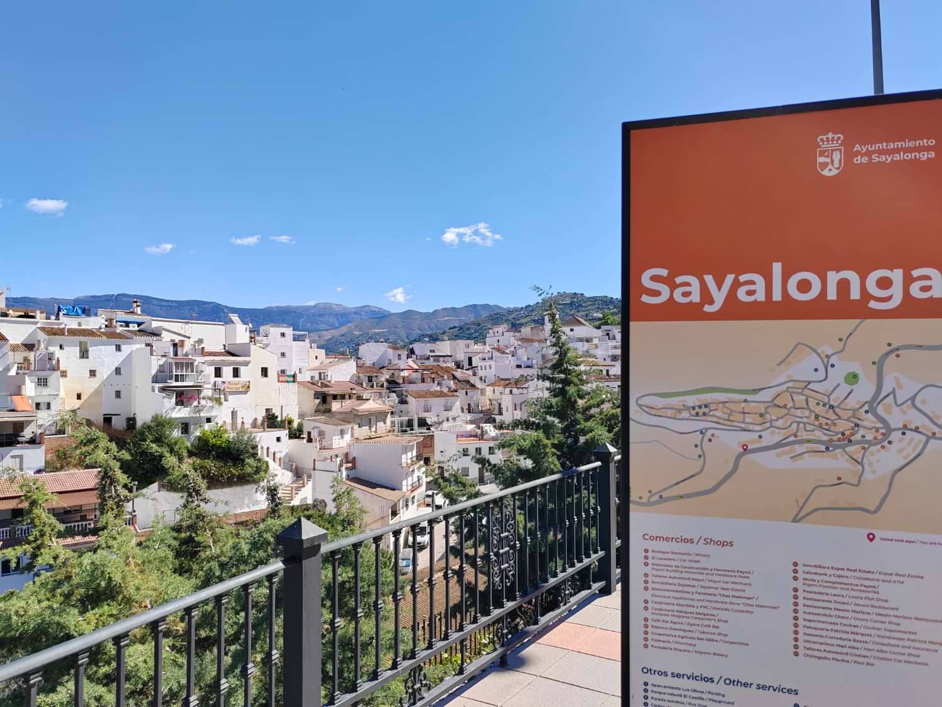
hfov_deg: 65.3
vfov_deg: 51.4
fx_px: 735
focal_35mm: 27
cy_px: 354
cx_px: 471
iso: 100
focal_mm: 5.52
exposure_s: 1/1600
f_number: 1.9
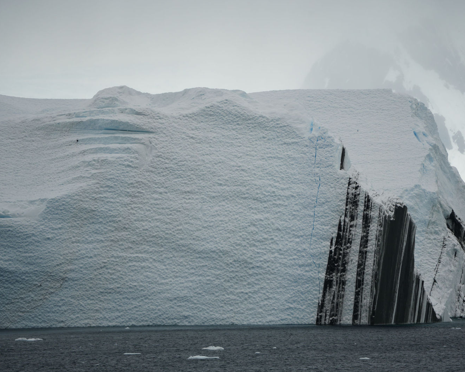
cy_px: 186
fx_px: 6220
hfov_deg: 4.3
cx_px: 247
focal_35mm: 452
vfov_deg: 3.4
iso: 160
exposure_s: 1/500
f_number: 6.3
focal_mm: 400
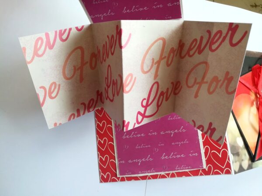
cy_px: 98
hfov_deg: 67.3
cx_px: 131
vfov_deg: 53.1
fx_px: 197
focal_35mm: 26
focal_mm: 3.83
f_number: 2.2
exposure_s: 1/33.3
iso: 100
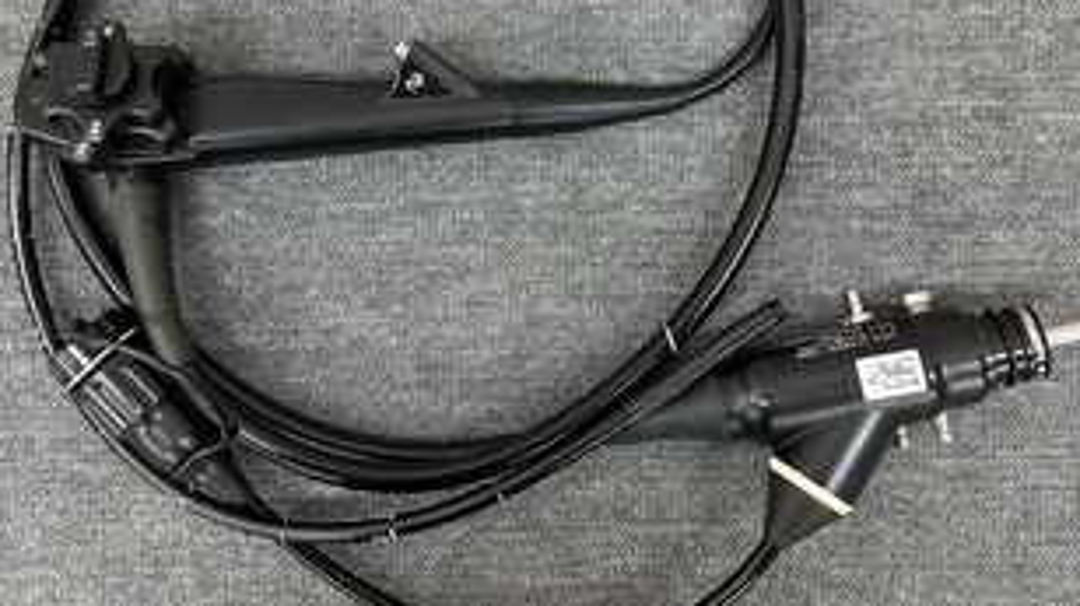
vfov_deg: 34.3
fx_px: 973
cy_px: 203
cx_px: 526
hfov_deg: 58.0
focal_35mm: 34
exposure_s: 1/120
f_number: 1.78
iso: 200
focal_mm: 6.86
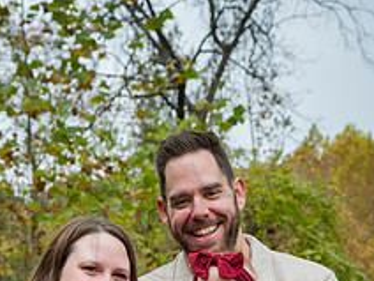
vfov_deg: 15.1
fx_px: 994
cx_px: 176
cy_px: 396
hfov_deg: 21.3
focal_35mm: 92
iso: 400
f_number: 5.6
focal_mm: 45
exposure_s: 1/500
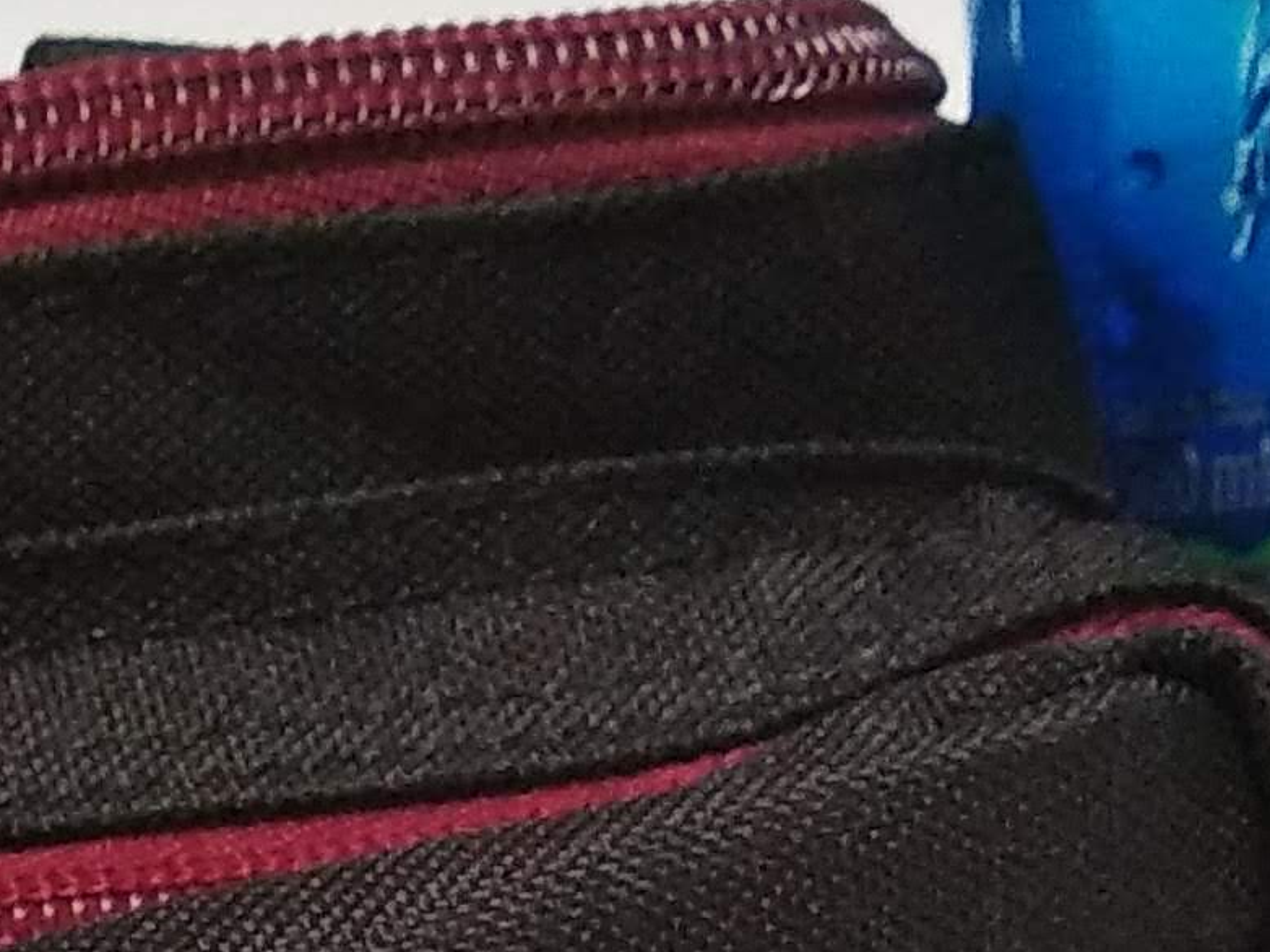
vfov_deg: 10.4
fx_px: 4878
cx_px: -349
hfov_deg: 14.3
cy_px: 1834
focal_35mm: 133
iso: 640
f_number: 2.2
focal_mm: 3.81
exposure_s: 1/33
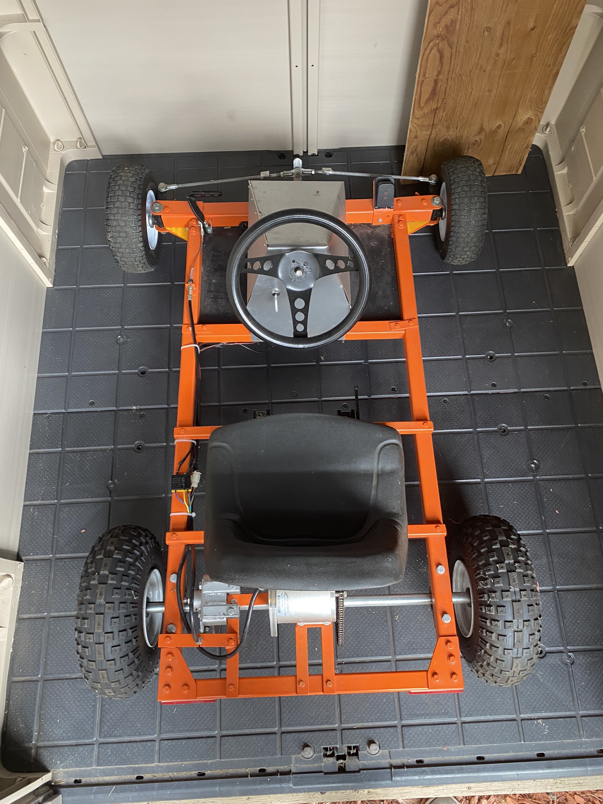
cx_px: 302
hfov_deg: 53.1
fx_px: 604
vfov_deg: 67.3
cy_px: 402
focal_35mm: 26
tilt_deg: -68.8
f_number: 1.8
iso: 125
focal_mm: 4.25
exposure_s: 1/66
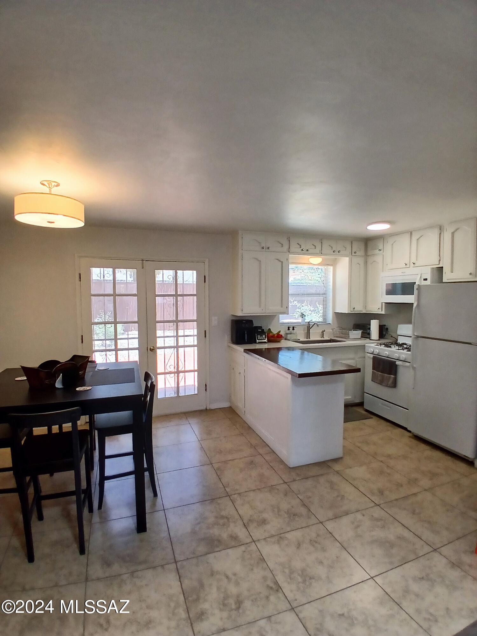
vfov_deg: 91.0
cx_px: 238
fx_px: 312
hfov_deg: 74.7
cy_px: 318
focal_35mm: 17
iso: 80
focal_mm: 1.4
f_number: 2.2
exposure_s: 1/40
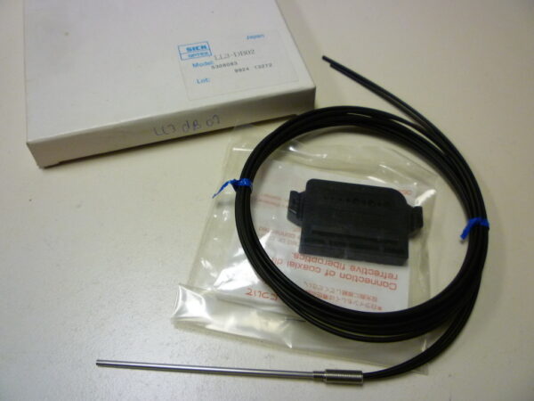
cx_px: 267
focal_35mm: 29
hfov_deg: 61.7
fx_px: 447
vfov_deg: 48.2
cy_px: 200
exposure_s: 1/30
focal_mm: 5.2
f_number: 3.3
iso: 320
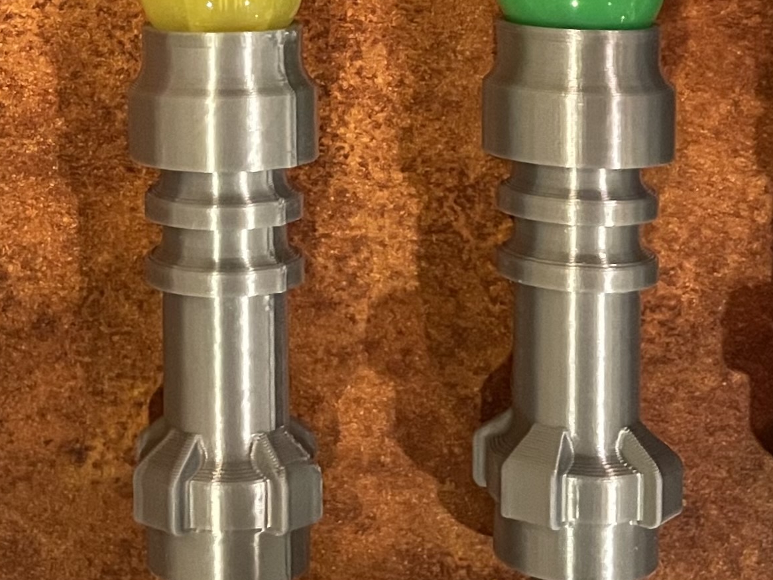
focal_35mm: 88
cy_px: -224
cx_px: 132
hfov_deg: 21.9
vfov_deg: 15.7
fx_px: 1965
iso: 500
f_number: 1.6
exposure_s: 1/60
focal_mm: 4.2
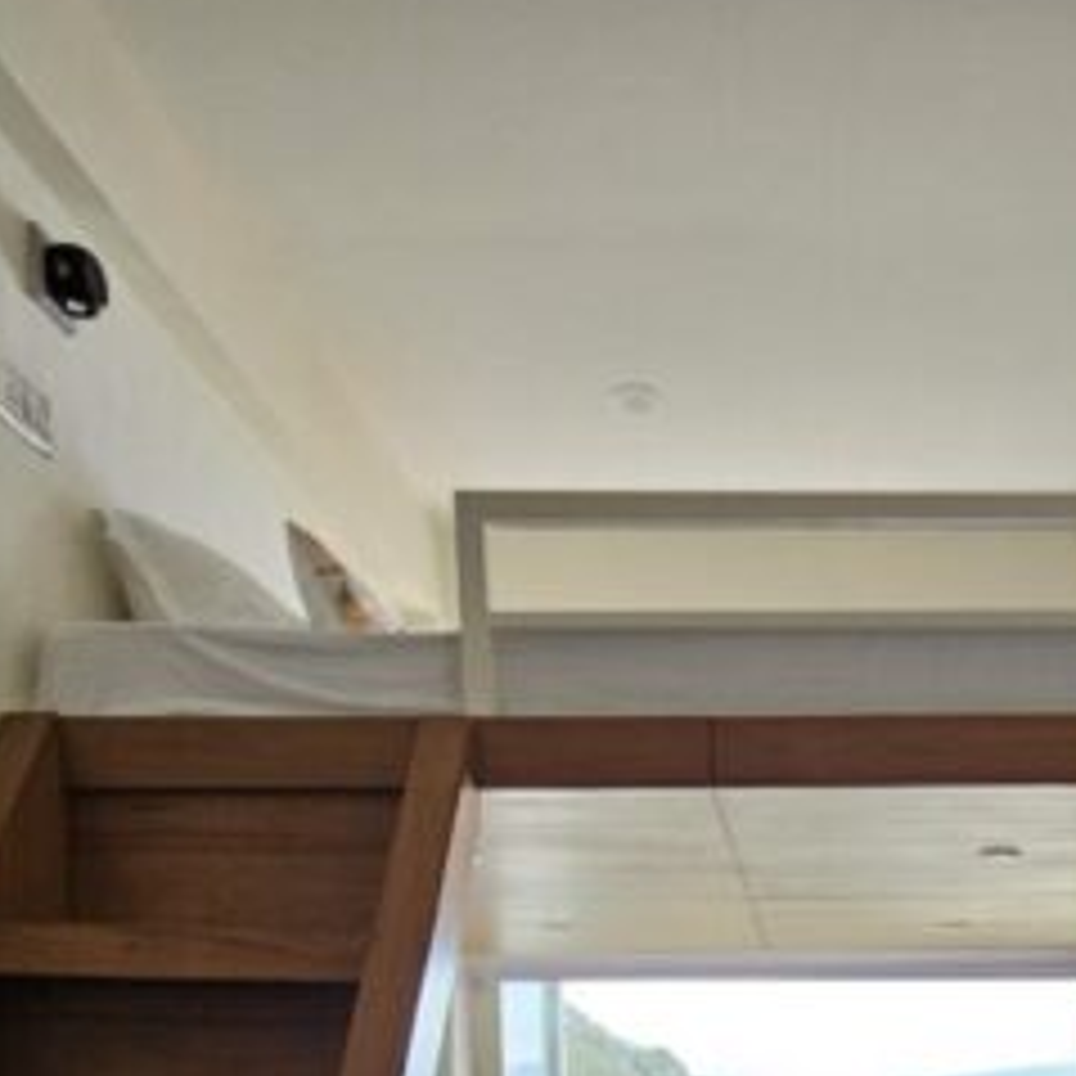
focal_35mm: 37
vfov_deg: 36.7
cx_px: 851
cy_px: 1229
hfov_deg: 43.0
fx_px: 1301
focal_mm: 2.2
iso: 80
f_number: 2.2
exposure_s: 1/50
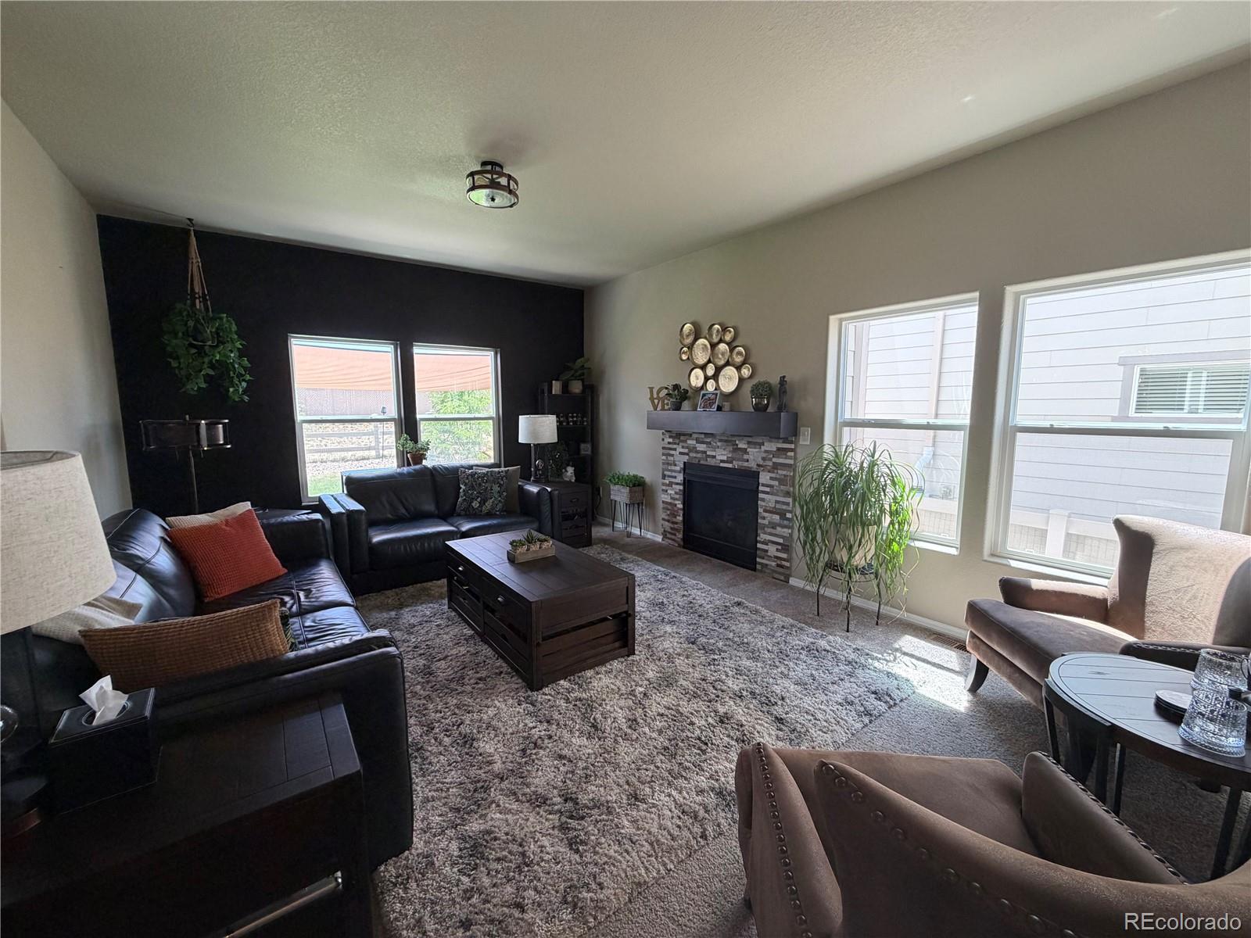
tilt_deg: -5.8
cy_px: 469
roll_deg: +0.7
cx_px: 626
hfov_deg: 102.1
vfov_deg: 85.7
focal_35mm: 14
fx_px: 506
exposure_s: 1/121
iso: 160
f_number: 2.2
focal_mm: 2.22
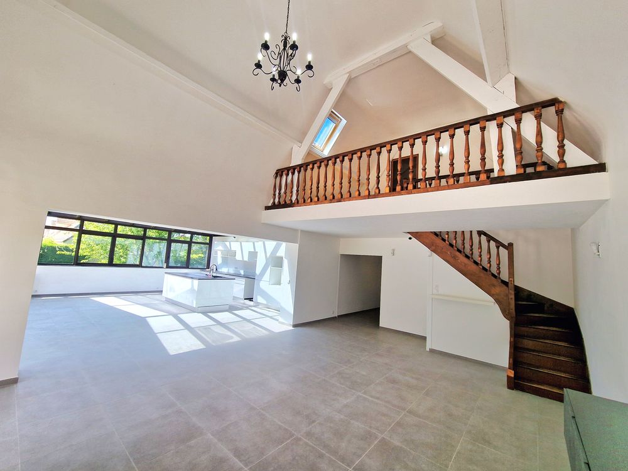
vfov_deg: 89.9
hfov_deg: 106.2
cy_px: 236
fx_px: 236
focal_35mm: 13
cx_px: 314
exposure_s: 1/303
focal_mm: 2.2
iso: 50
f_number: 2.2
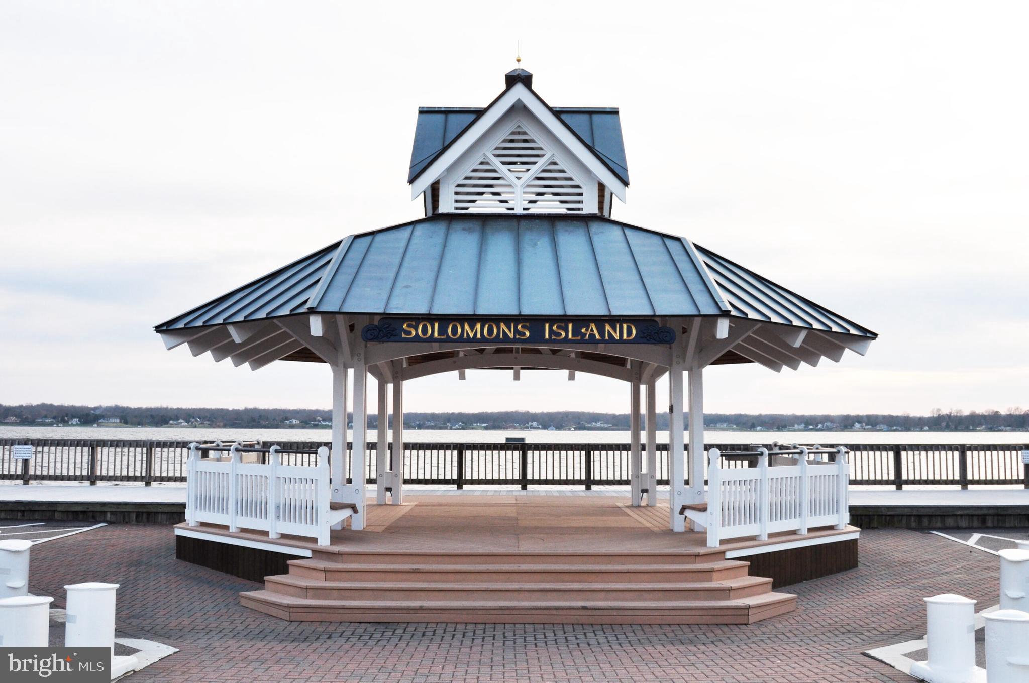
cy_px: 342
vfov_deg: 38.3
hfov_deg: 55.2
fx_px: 985
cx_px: 514
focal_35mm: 34
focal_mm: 23
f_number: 10
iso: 400
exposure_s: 1/160
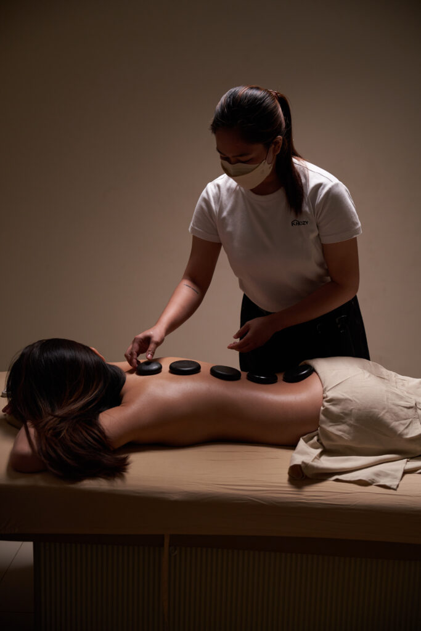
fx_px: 772
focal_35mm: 44
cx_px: 210
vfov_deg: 44.5
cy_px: 316
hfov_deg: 30.5
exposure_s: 1/60
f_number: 2.8
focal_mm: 44
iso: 500
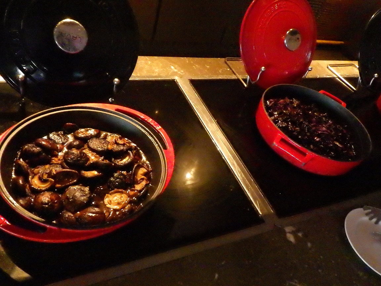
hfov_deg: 63.4
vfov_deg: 49.7
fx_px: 308
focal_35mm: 28
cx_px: 190
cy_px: 143
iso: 1600
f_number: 3.5
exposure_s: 1/30
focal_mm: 5
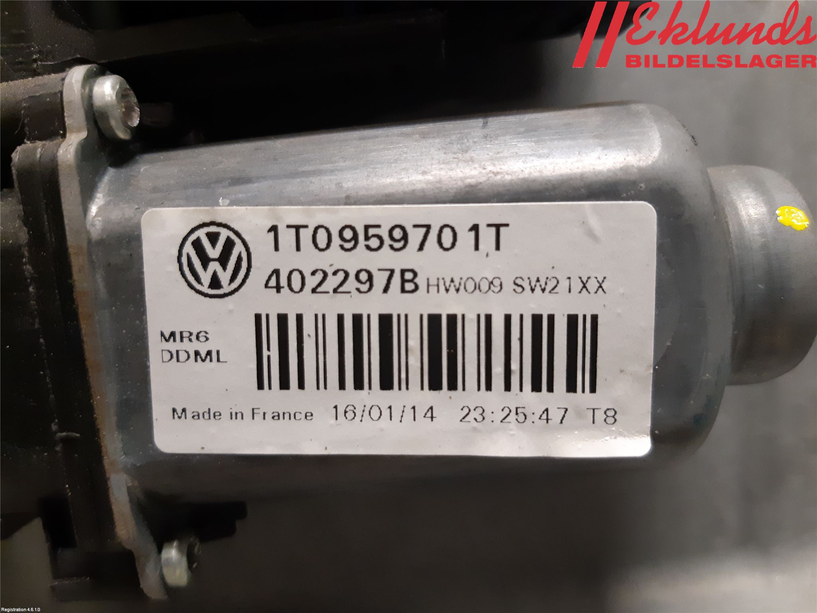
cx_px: 408
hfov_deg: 67.3
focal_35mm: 26
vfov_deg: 53.1
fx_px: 614
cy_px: 306
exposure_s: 1/50
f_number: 1.7
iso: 250
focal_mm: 3.93
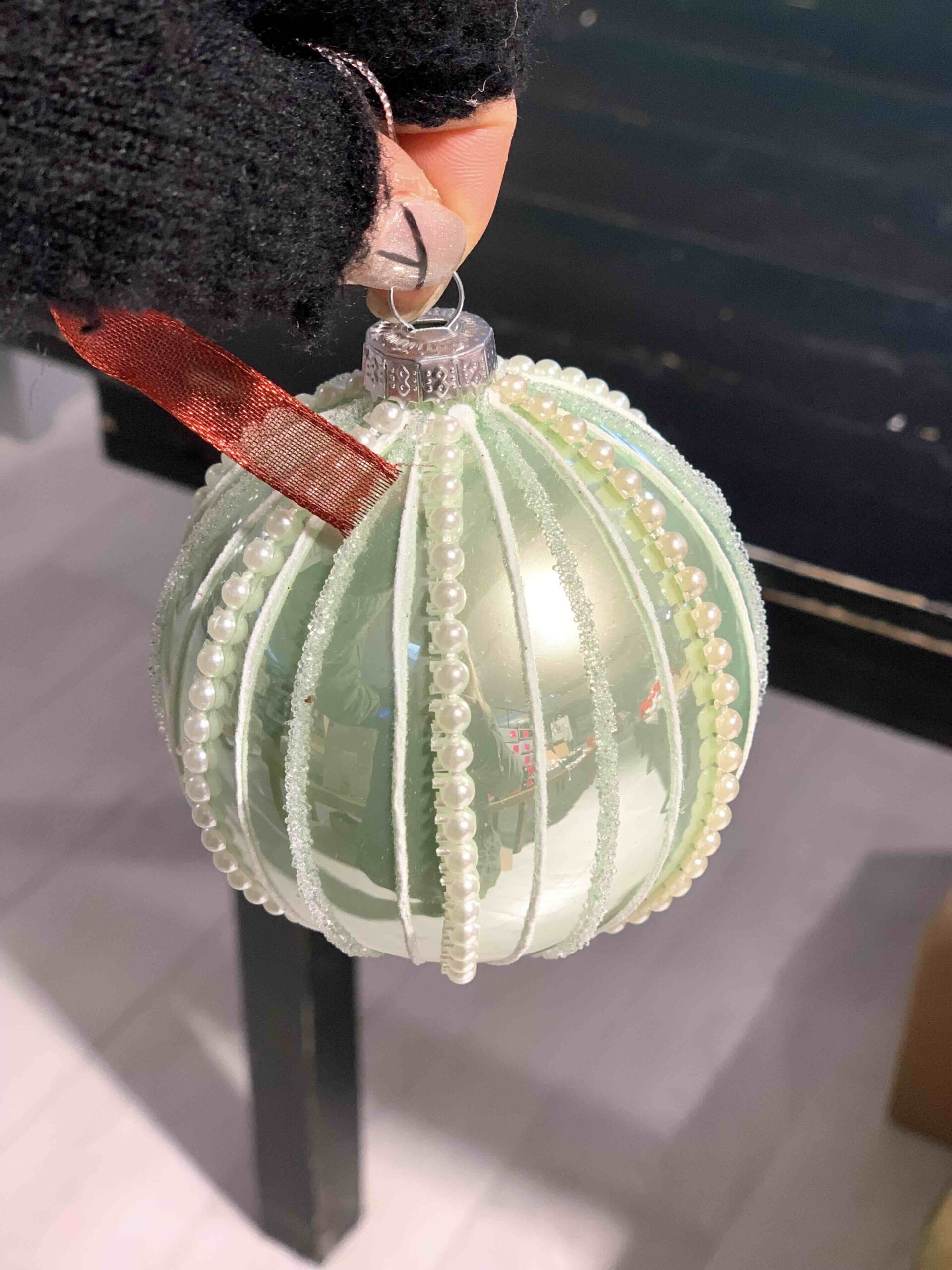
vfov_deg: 36.8
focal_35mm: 52
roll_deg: -1.2
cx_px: 476
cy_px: 635
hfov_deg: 28.0
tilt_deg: -37.0
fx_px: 1907
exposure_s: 1/50
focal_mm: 6
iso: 100
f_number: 2.4
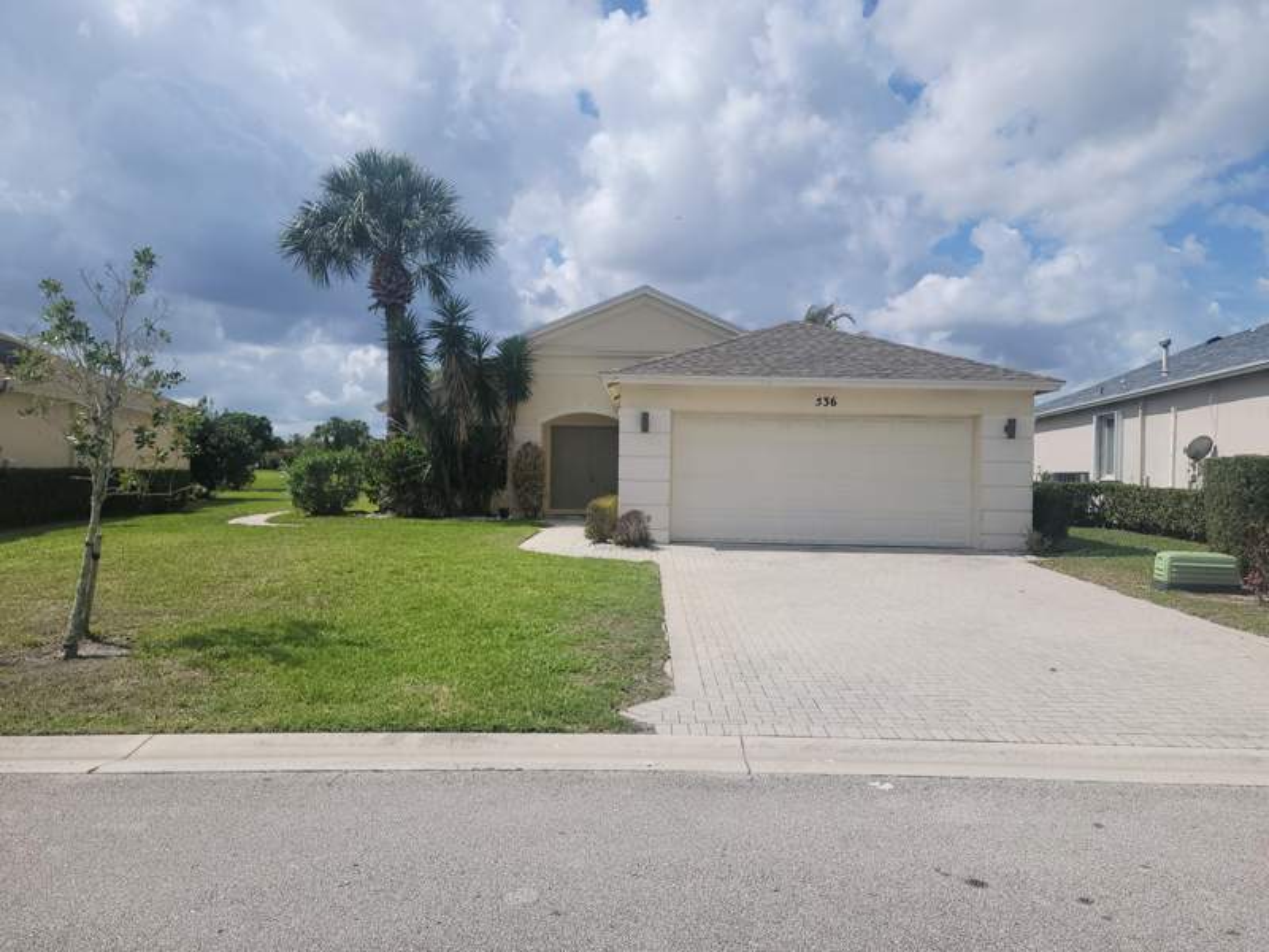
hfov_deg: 71.6
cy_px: 476
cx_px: 634
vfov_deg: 56.8
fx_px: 880
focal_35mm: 24
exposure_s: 1/1894
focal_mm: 6.7
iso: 16
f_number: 1.8
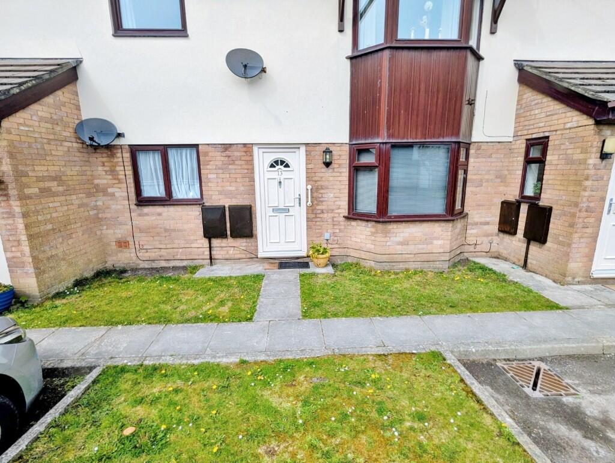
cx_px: 308
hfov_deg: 94.4
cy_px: 232
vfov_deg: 78.2
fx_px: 285
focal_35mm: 16
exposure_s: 1/800
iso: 53
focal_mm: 2.35
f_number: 2.2
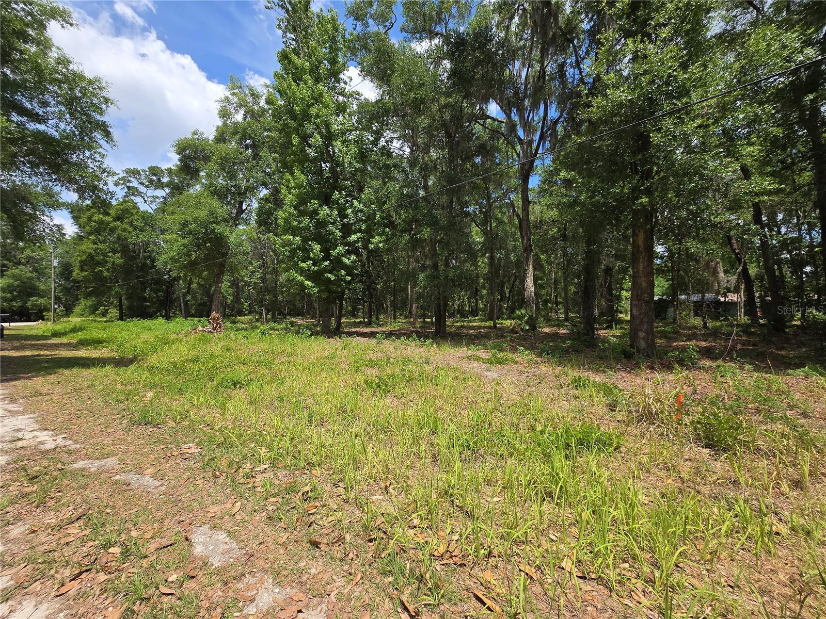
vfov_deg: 89.9
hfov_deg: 106.2
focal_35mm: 13
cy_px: 310
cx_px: 413
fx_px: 310
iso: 25
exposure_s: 1/1005
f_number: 2.2
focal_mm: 1.7
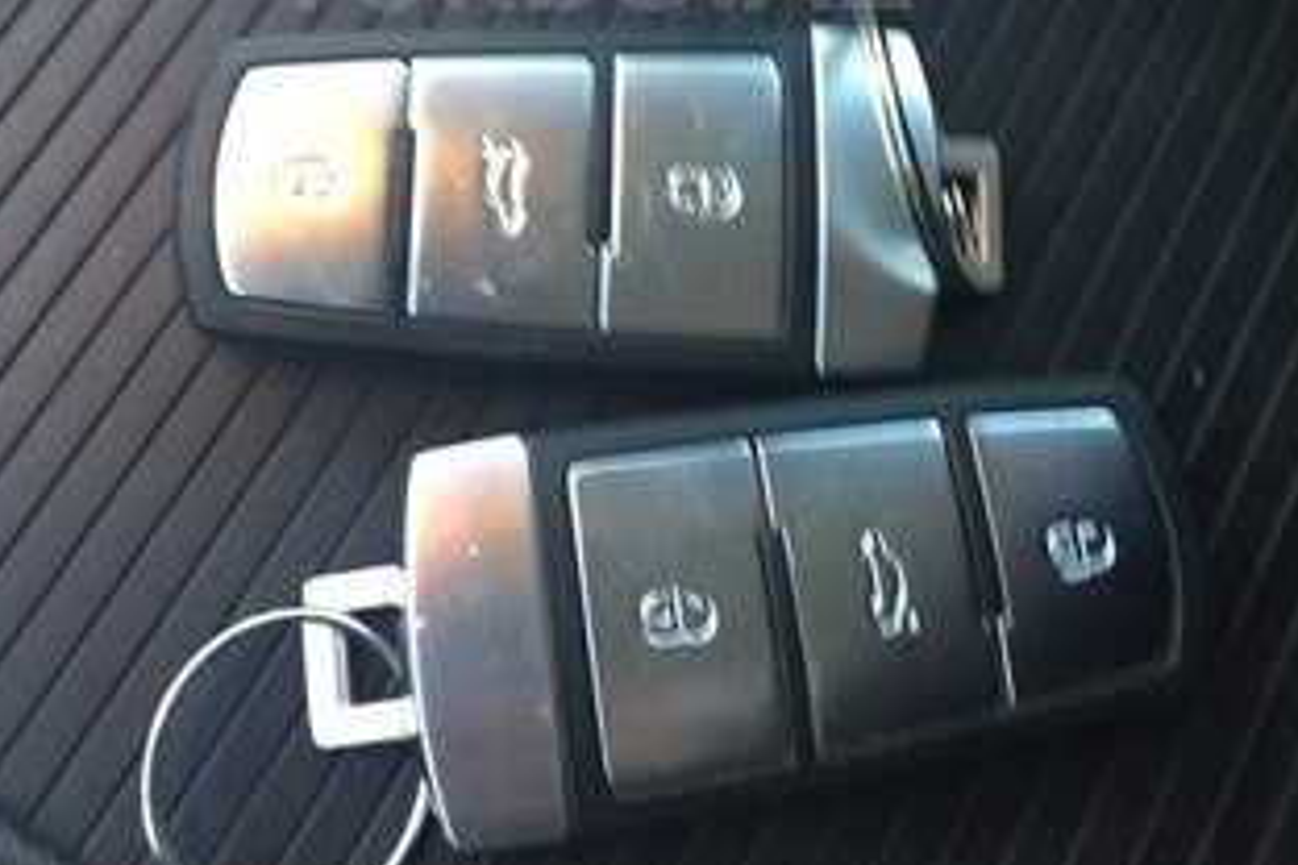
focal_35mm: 48
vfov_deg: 26.3
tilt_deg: -65.5
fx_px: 1731
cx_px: 591
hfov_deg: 41.1
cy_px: -37
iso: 160
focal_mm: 4.15
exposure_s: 1/33
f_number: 2.2
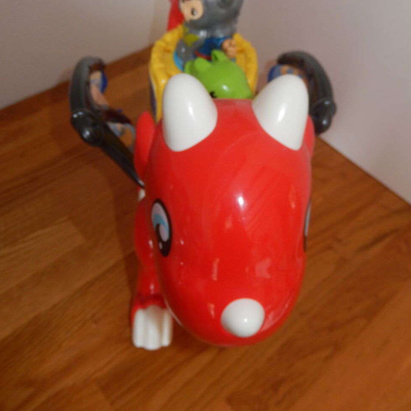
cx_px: 209
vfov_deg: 47.8
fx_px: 457
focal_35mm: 34
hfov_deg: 48.4
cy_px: 143
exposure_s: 1/30
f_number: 3.6
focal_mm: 5.1
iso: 200
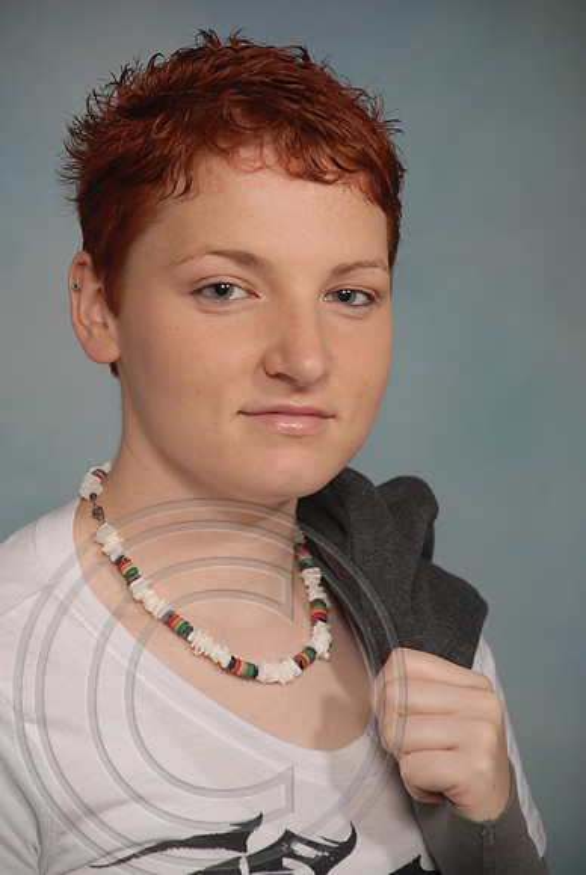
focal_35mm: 188
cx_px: 293
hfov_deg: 7.3
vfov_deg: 11.0
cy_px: 438
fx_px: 4567
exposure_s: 1/125
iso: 100
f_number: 5.6
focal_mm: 125
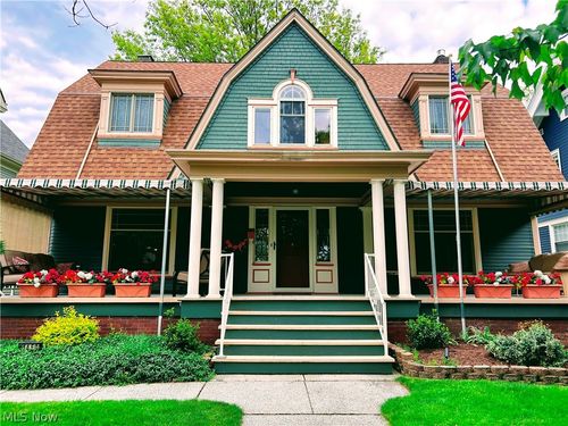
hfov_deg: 67.3
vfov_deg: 53.1
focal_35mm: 26
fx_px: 427
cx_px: 284
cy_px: 213
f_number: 1.5
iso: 50
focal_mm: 5.7
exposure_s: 1/445
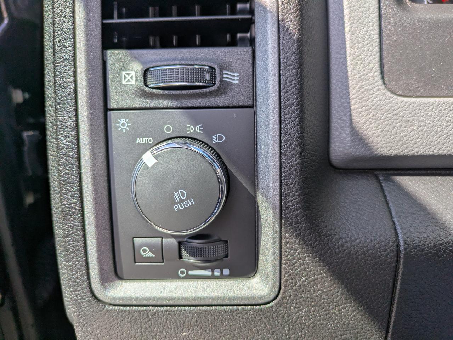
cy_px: 170
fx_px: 327
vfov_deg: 54.9
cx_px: 226
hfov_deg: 69.4
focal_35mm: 25
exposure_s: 1/578
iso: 41
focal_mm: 5.43
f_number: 1.89
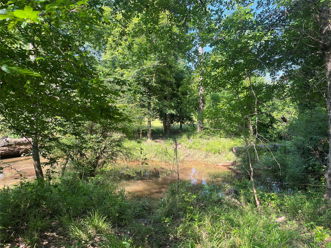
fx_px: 249
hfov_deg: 67.3
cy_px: 124
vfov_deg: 53.1
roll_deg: -1.1
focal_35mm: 26
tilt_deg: -0.4
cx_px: 166
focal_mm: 5.1
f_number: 1.6
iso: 50
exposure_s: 1/428
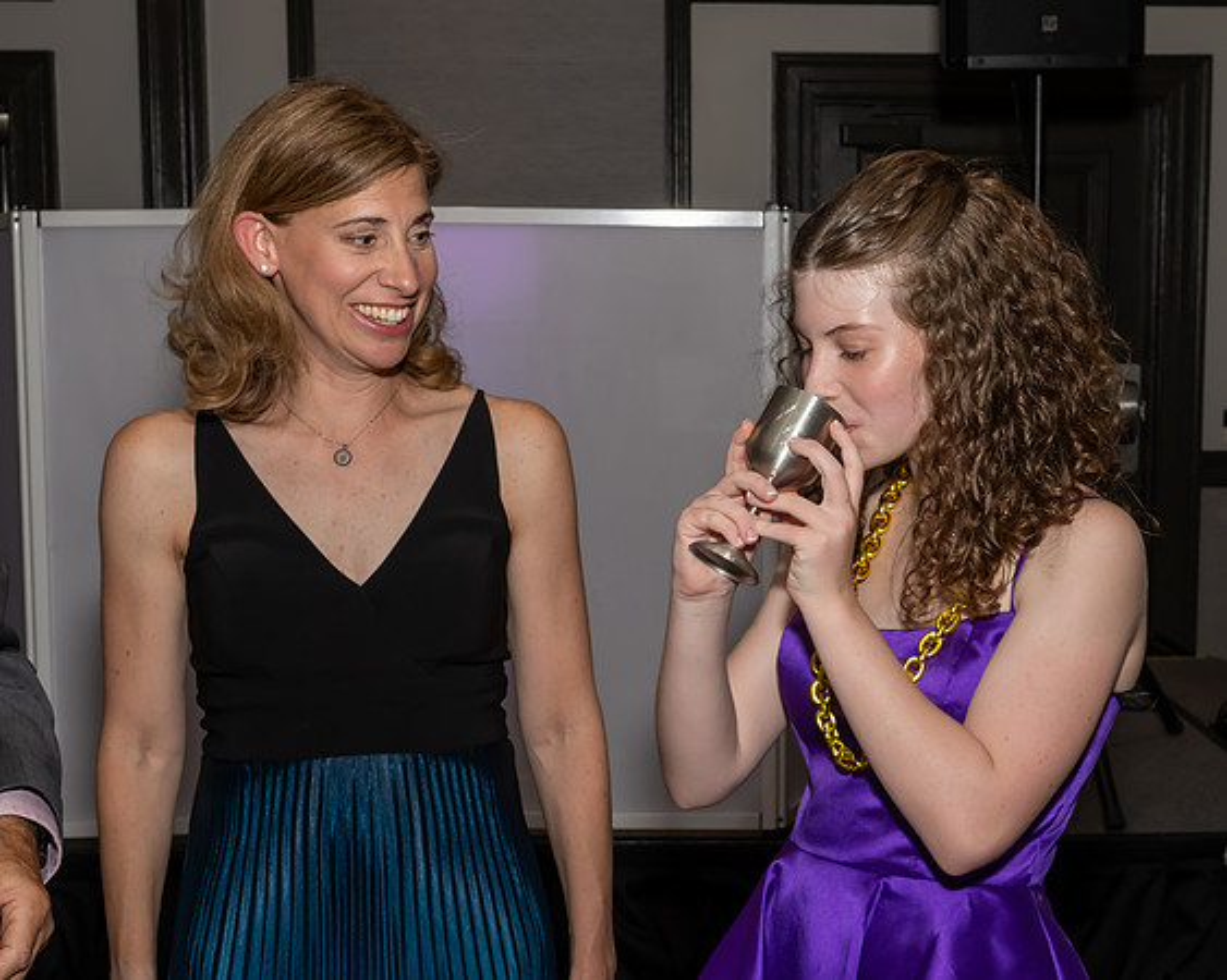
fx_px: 2106
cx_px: 735
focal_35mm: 58
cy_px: 510
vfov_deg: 26.2
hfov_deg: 32.4
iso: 1000
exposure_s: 1/250
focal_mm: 31
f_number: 8
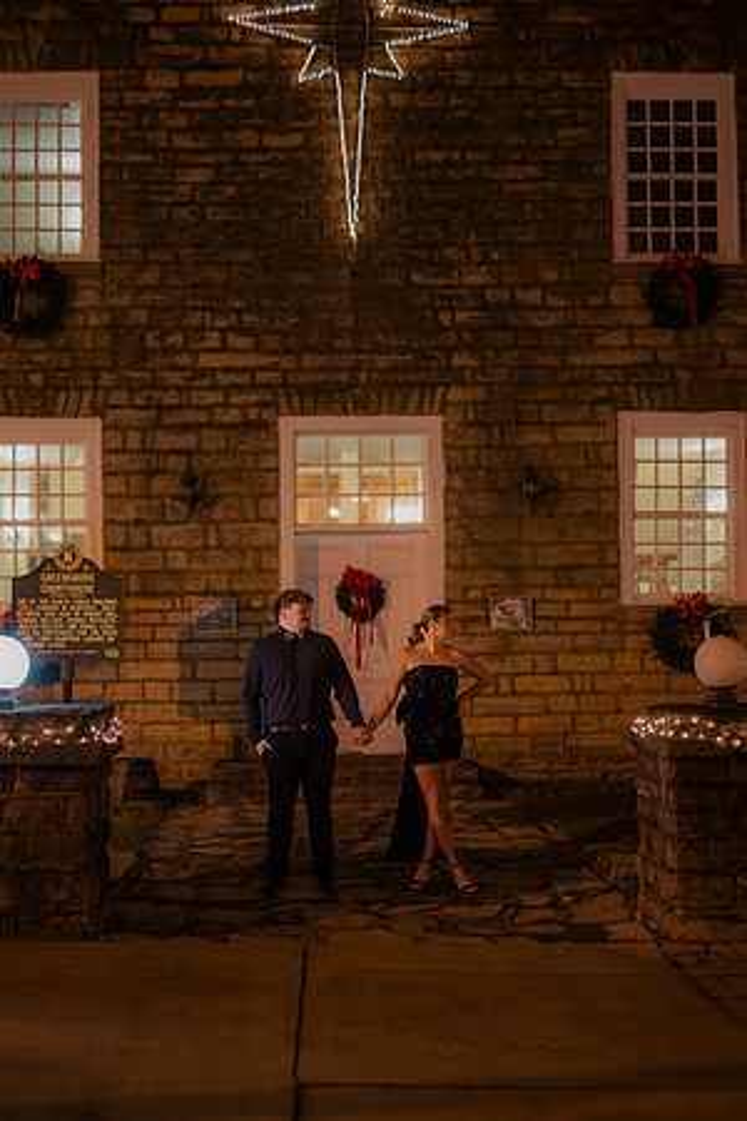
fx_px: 1556
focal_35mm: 50
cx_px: 374
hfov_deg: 27.0
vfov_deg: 39.6
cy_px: 560
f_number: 1.4
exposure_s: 1/100
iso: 2500
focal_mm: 50
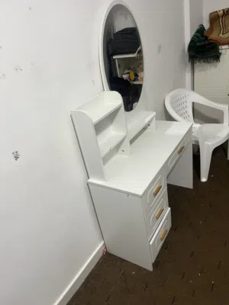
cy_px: 152
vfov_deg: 67.3
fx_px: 229
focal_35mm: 26
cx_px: 114
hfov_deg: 53.1
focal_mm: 5.1
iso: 200
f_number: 1.6
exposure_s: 1/50
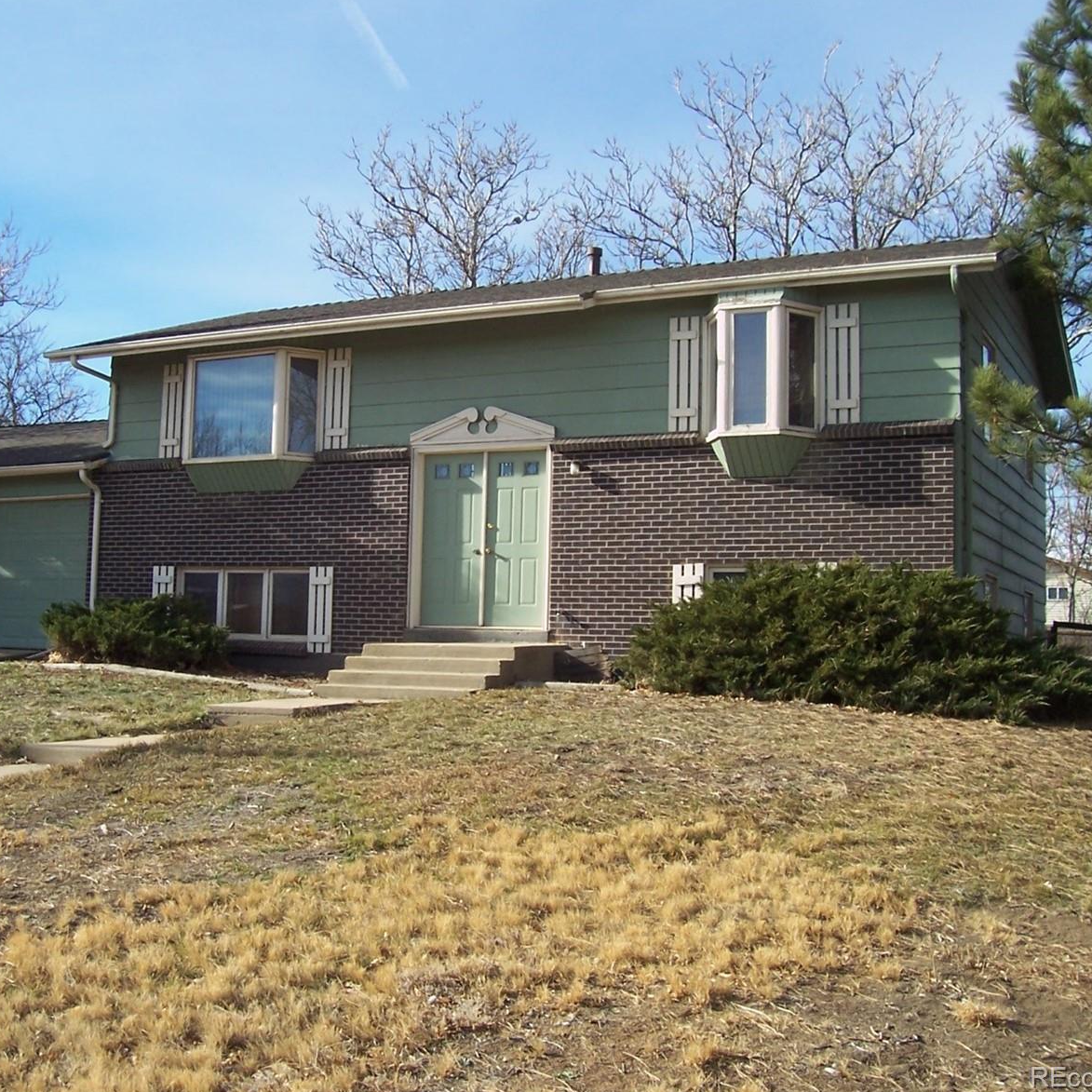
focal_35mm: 41
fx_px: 1463
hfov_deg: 40.7
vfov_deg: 40.9
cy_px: 538
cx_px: 437
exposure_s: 1/250
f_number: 5.6
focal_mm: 5.6
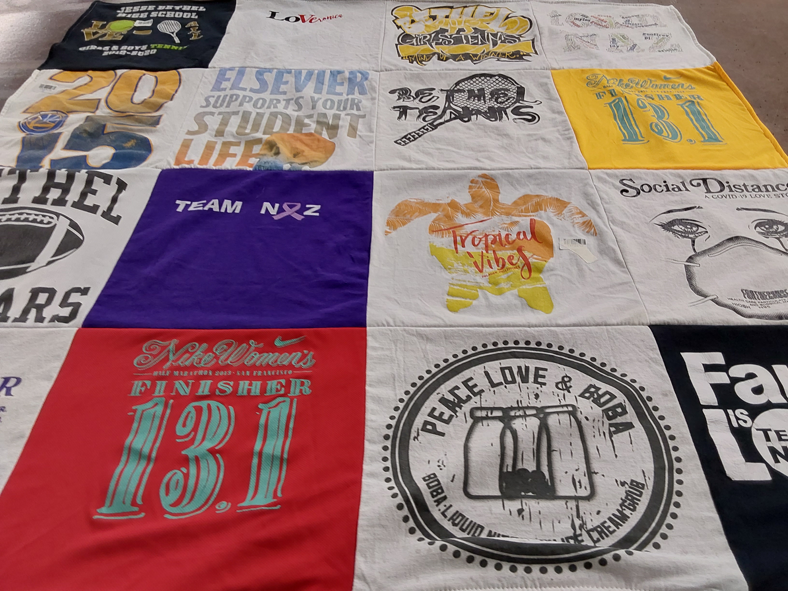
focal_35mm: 28
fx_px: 637
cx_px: 394
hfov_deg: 63.4
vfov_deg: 49.7
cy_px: 296
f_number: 1.9
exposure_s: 1/60
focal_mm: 2.91
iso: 80
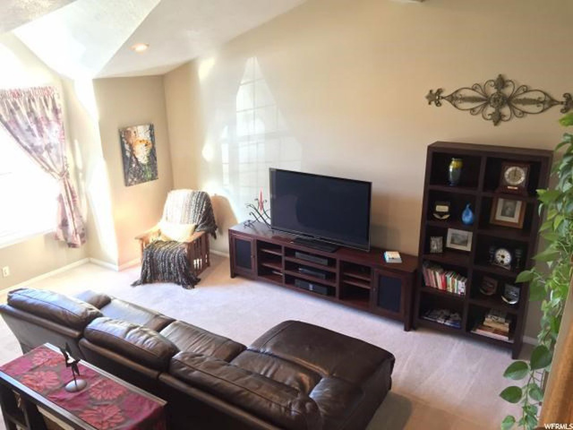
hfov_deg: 61.7
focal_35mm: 29
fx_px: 480
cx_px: 286
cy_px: 215
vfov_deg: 48.2
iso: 160
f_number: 2.2
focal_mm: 4.15
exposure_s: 1/30
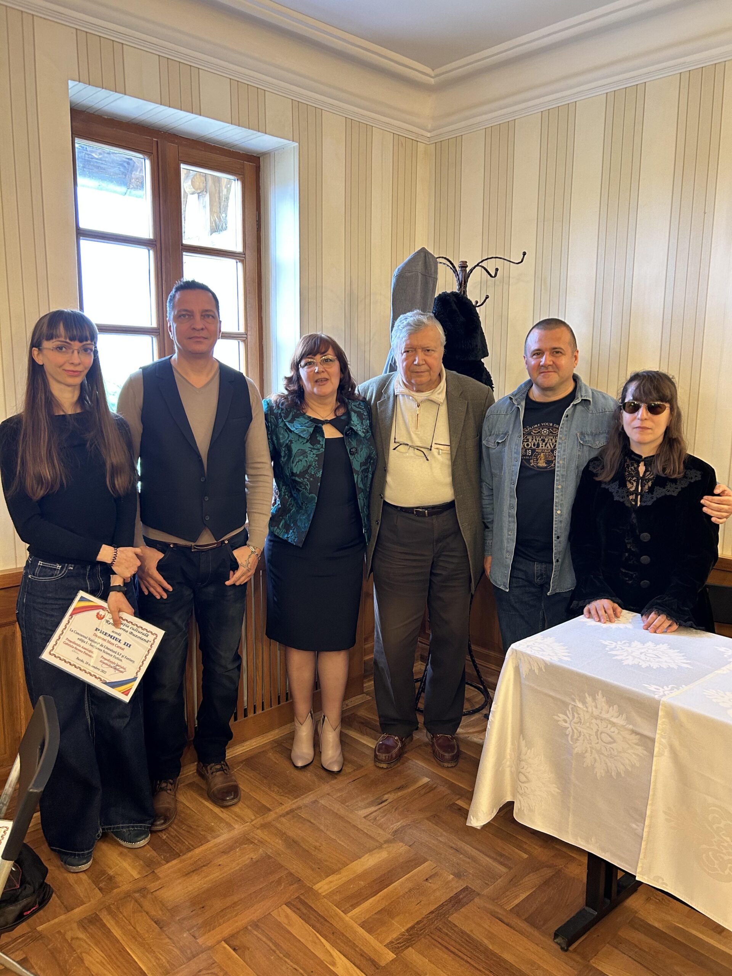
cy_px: 488
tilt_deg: -8.6
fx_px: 733
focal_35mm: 26
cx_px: 366
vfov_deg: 67.3
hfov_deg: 53.1
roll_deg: -0.5
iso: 160
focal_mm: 5.7
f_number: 1.5
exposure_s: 1/50
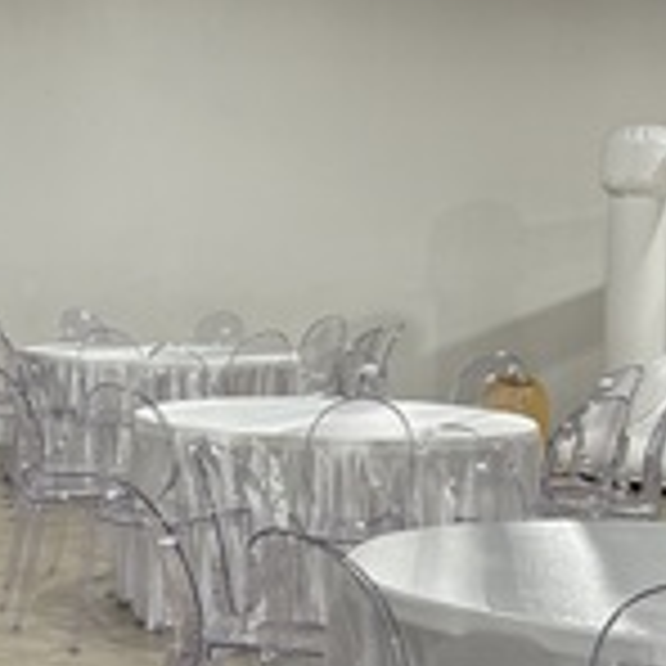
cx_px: 207
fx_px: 2024
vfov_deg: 18.7
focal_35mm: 93
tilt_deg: -5.3
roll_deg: -1.6
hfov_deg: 18.6
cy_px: 418
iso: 64
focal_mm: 5.96
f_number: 1.6
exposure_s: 1/120
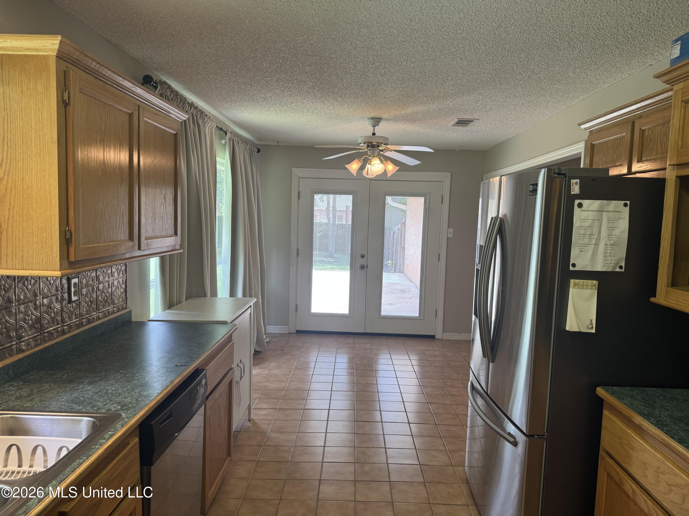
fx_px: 478
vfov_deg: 56.8
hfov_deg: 71.6
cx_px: 344
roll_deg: -1.8
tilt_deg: -5.0
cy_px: 258
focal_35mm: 24
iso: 125
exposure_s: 1/120
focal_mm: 6.76
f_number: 1.78
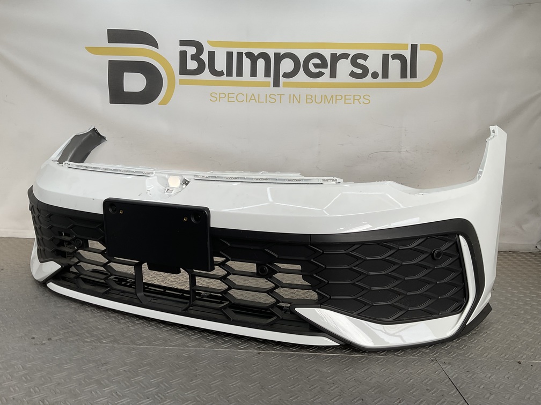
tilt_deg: -8.7
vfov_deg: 48.2
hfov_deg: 61.7
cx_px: 270
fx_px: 453
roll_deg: -3.4
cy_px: 202
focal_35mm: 29
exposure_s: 1/425
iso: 16
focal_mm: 3
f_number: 1.8
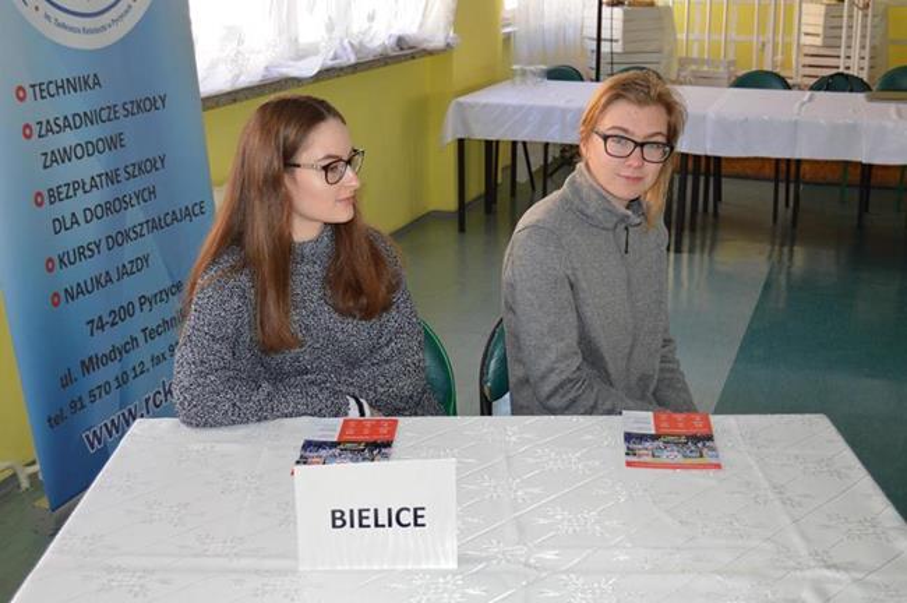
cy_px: 302
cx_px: 454
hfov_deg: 46.4
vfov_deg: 31.8
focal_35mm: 42
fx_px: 1057
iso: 400
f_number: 4
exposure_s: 1/60
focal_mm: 28
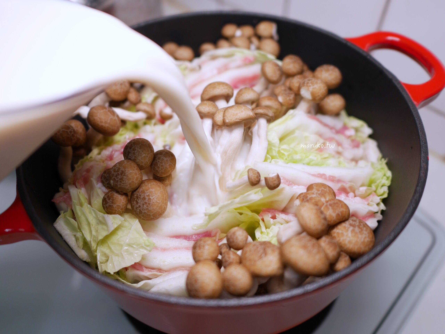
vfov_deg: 46.8
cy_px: 167
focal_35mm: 30
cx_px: 222
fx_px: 386
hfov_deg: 59.9
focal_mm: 15
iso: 200
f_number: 1.8
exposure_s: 1/160
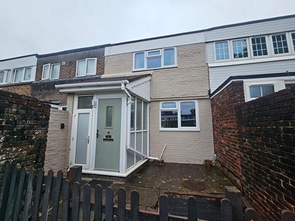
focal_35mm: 13
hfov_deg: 106.2
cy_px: 110
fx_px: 111
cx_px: 148
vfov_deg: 89.9
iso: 50
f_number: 2.2
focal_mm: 2.2
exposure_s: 1/598
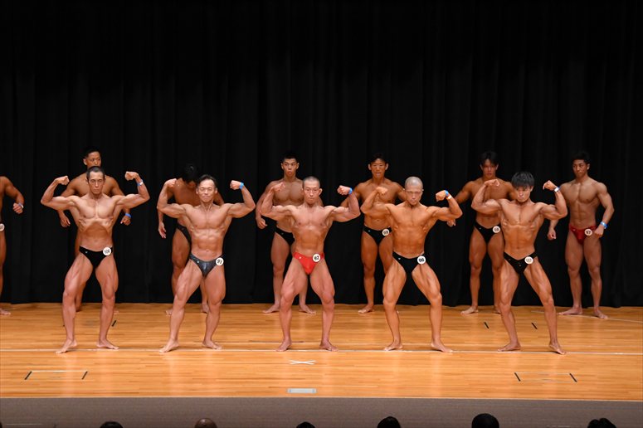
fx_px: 2410
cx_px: 322
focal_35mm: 135
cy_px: 214
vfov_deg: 10.2
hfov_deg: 15.2
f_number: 5.6
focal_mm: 90
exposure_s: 1/400
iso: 3200
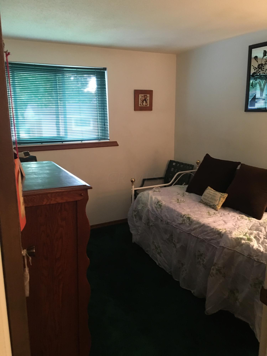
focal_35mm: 29
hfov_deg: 48.2
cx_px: 134
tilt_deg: -12.3
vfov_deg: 61.7
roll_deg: +0.4
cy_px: 178
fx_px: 298
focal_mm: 4.15
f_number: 2.2
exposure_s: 1/15
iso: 250
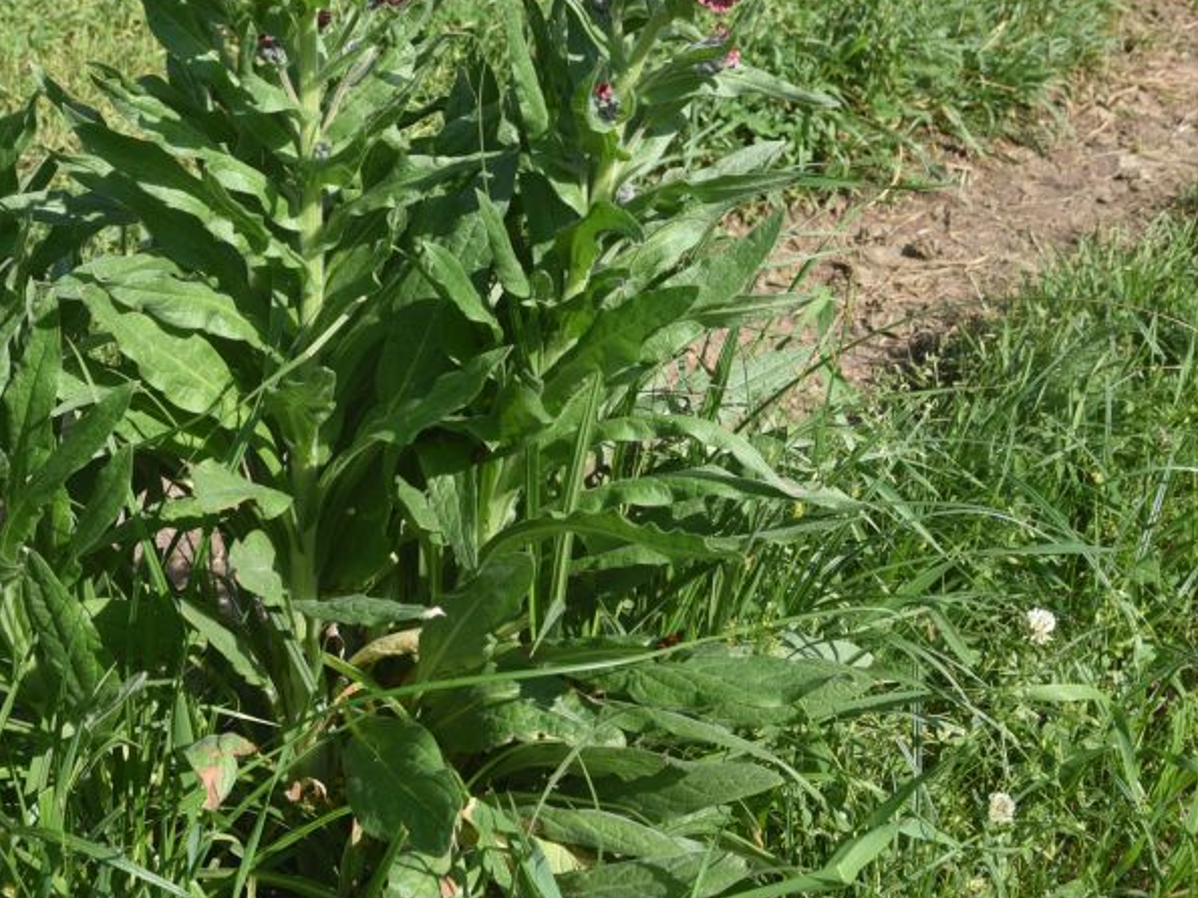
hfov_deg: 18.6
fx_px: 3633
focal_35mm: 105
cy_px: 168
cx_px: 356
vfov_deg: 14.0
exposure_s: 1/125
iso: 125
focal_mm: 50
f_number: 9
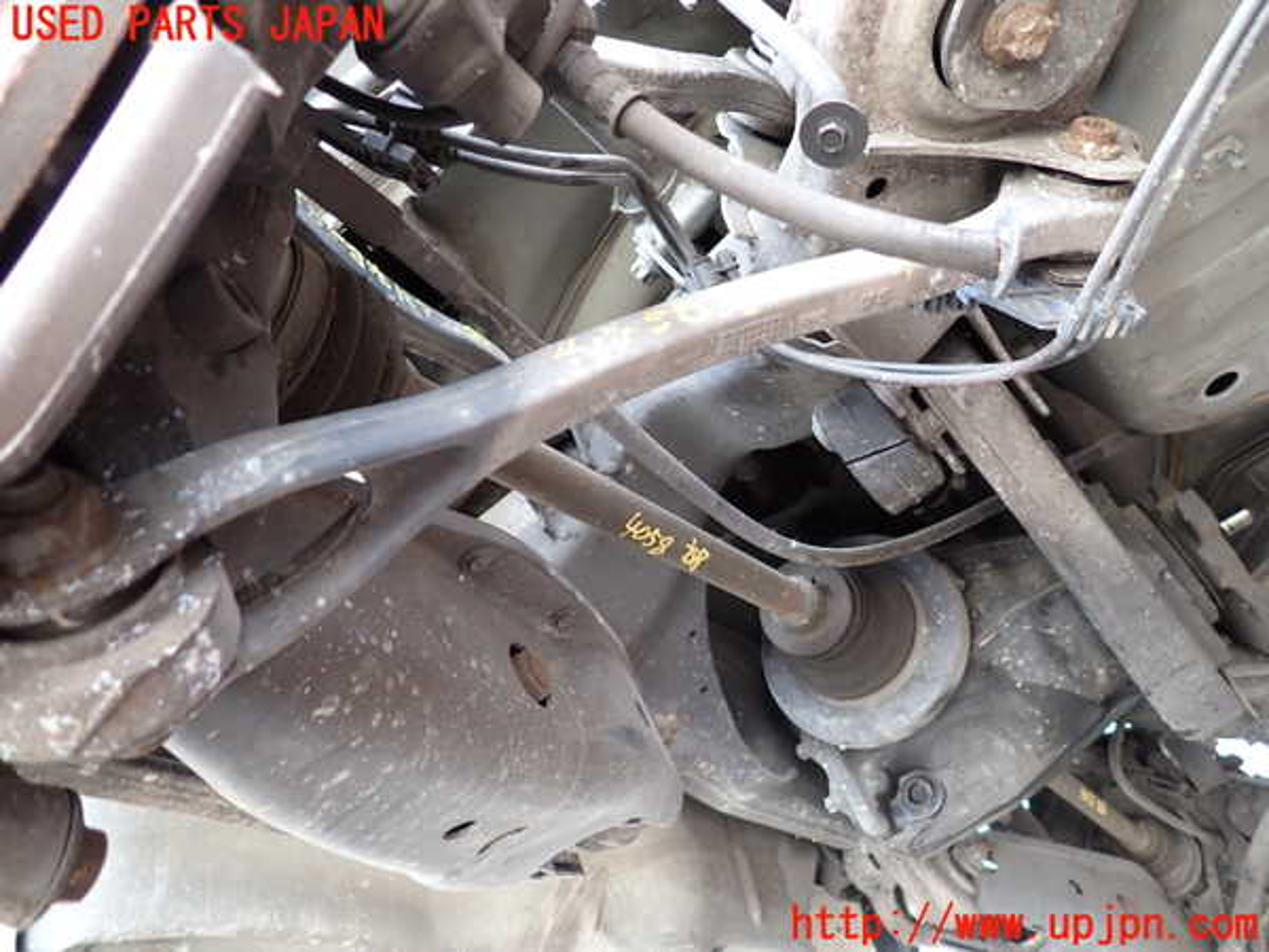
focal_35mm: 25
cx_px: 634
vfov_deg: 54.9
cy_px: 476
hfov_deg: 69.4
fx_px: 916
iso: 200
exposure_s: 1/50
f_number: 2
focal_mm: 4.5
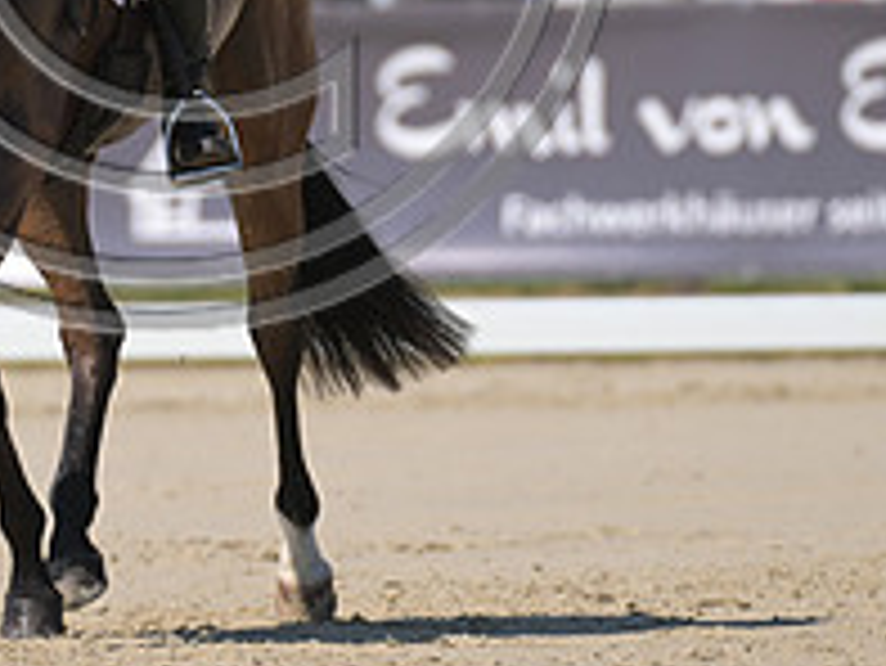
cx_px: 108
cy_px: -191
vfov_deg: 1.3
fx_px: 28991
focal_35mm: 1132
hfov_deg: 1.8
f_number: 5
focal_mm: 400
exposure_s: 1/1250
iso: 200
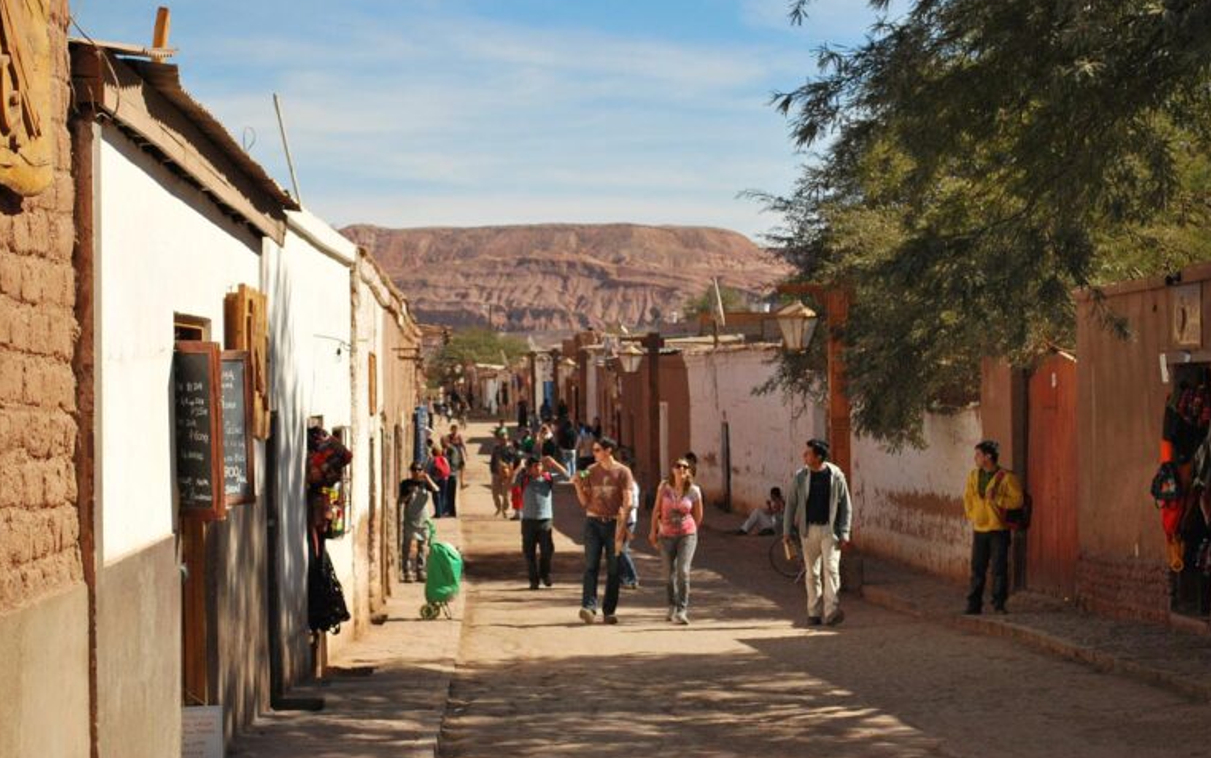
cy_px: 358
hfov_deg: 27.8
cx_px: 606
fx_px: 2443
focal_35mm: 74
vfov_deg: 17.6
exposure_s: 1/2000
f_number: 7.1
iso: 400
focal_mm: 48
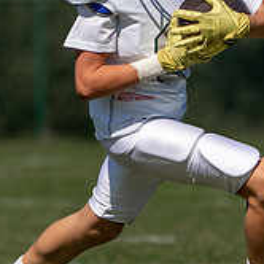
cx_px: 193
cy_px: 94
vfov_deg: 1.1
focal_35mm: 1546
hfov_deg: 1.1
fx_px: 13340
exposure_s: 1/1600
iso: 100
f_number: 5.6
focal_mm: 361
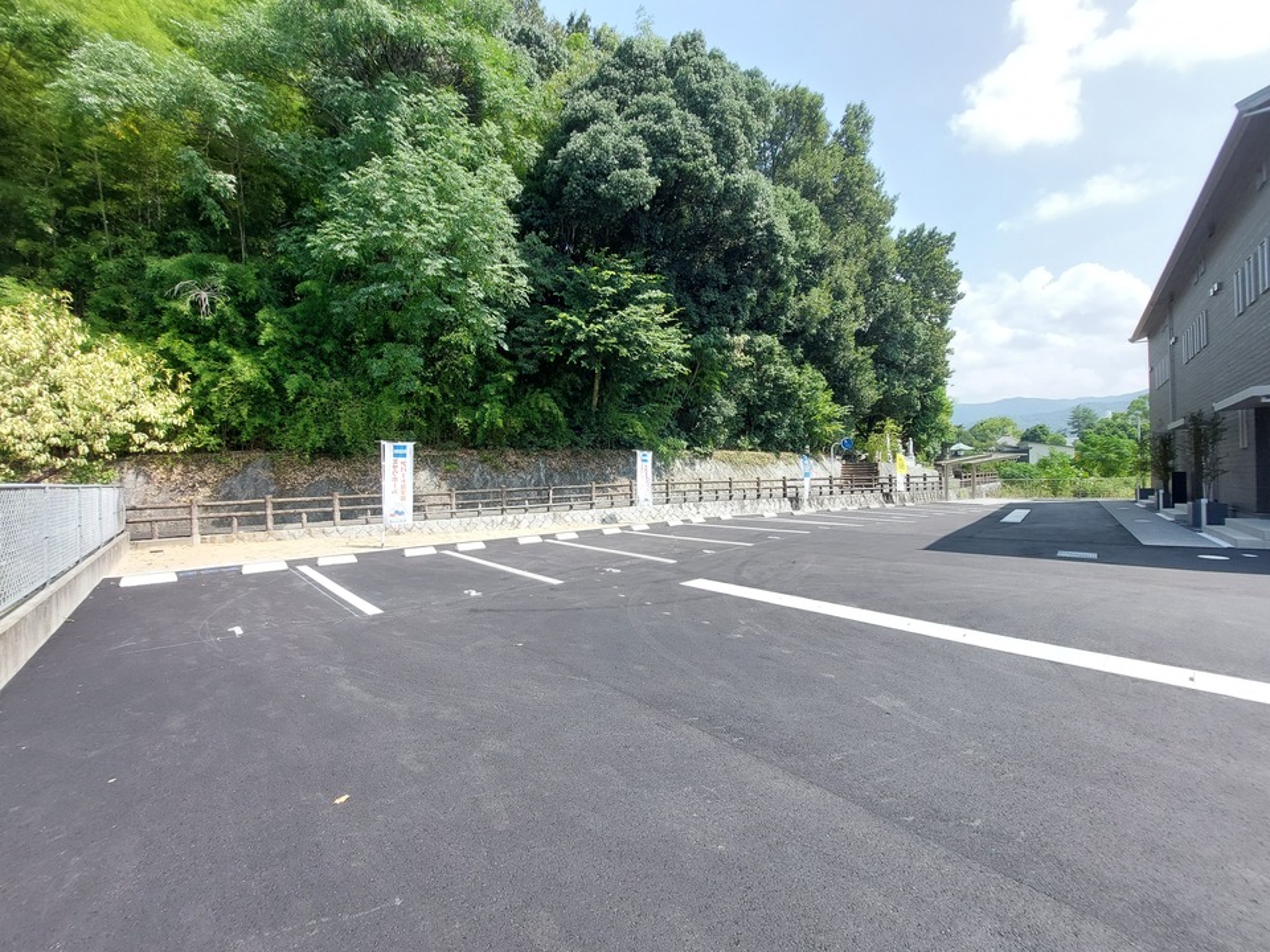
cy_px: 476
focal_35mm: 13
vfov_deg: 89.9
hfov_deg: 106.2
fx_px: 477
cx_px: 635
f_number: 2.2
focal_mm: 1.74
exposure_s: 1/473
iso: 50
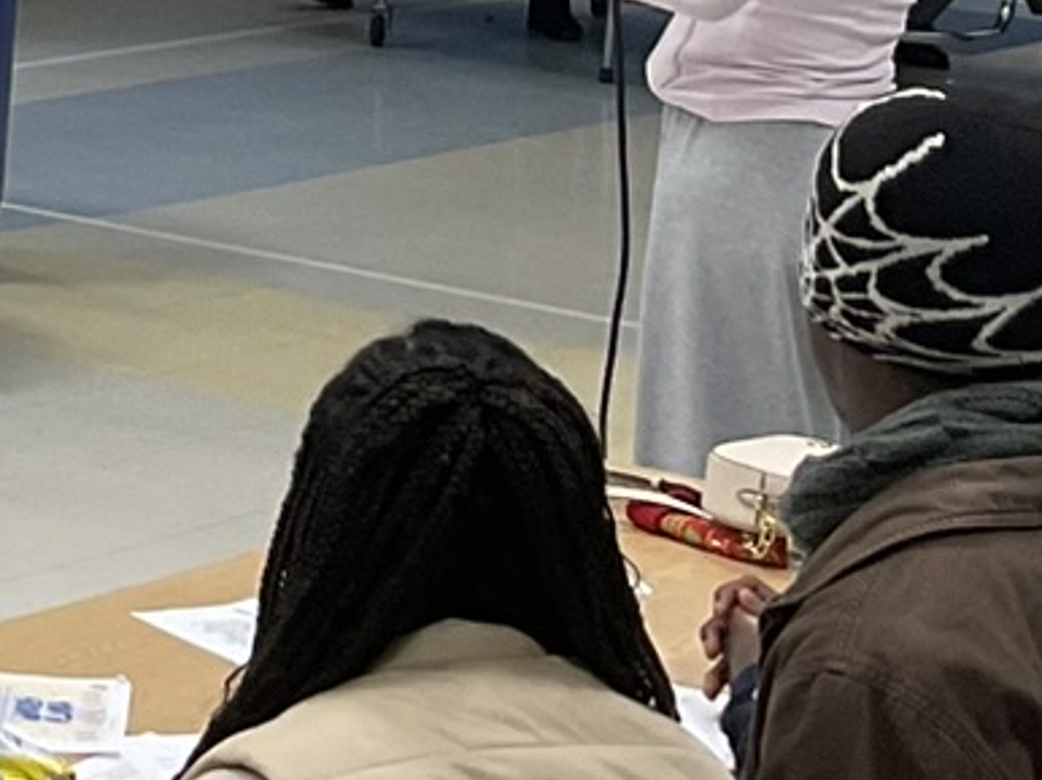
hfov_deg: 11.4
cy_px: -542
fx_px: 4633
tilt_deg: -1.5
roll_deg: -2.2
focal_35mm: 154
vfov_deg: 9.3
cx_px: -1150
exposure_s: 1/60
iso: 50
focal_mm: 3
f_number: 1.8
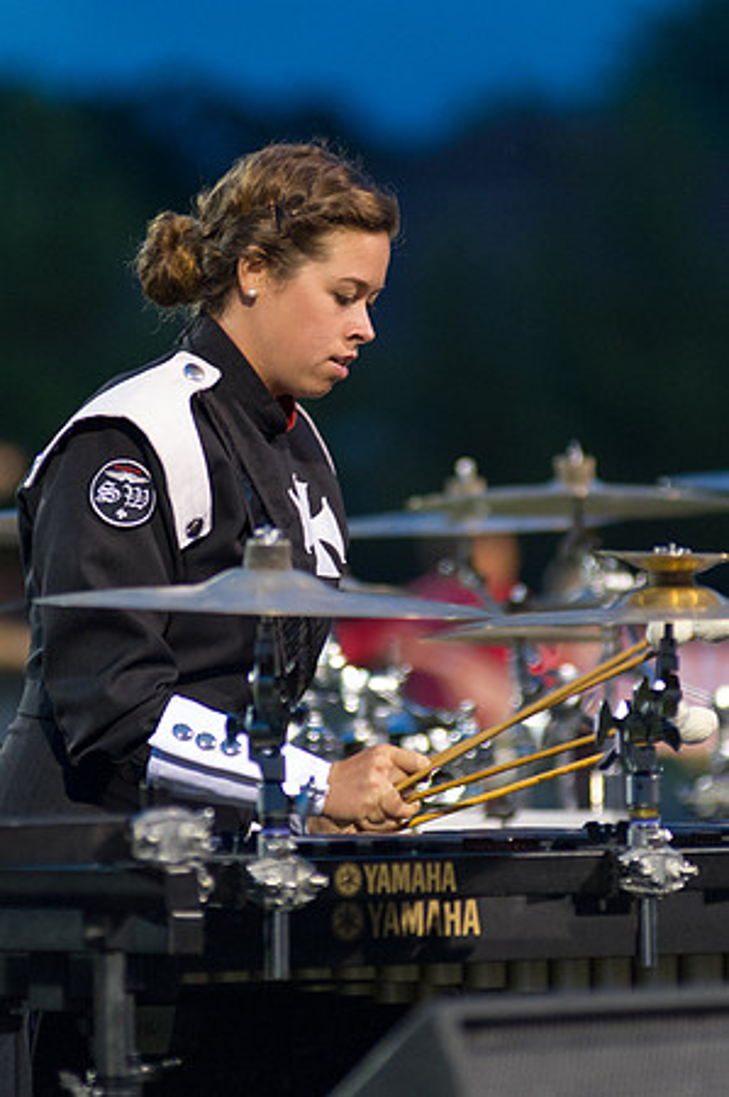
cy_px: 461
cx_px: 375
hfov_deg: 3.9
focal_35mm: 355
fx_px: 10806
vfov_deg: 5.8
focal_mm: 200
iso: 3200
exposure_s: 1/160
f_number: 2.8
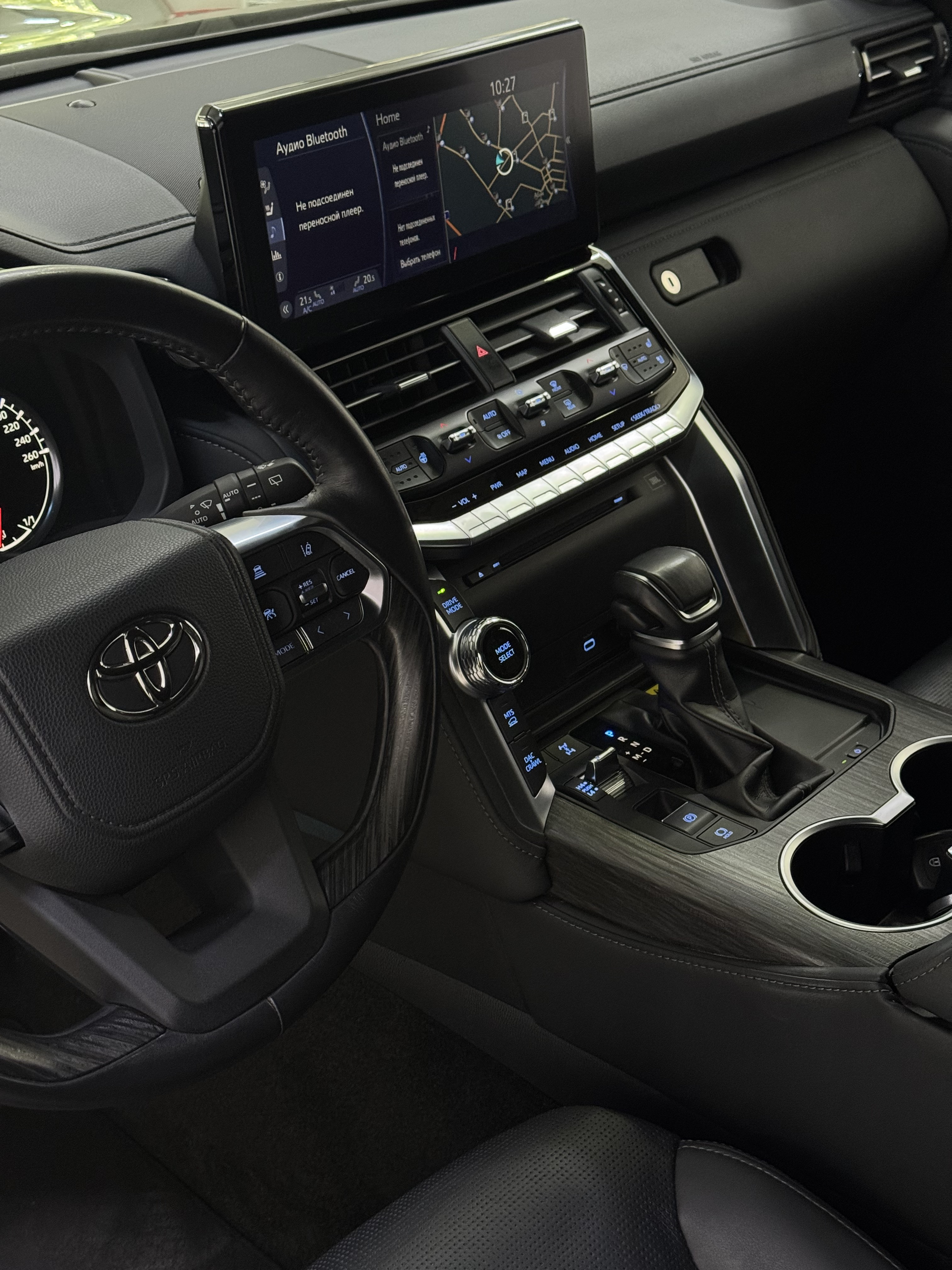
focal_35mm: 48
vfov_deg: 39.7
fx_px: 1760
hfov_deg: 30.3
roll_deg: -0.8
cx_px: 476
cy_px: 635
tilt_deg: -30.5
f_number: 1.8
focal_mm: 6.8
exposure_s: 1/33
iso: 400
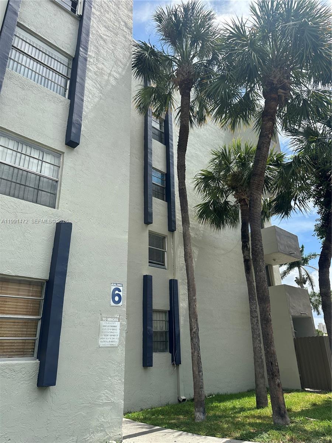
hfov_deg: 56.8
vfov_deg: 71.6
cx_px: 166
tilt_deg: +23.5
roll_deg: +0.3
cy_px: 222
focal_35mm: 24
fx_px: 307
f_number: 1.78
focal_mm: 6.86
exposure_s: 1/4348
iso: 80
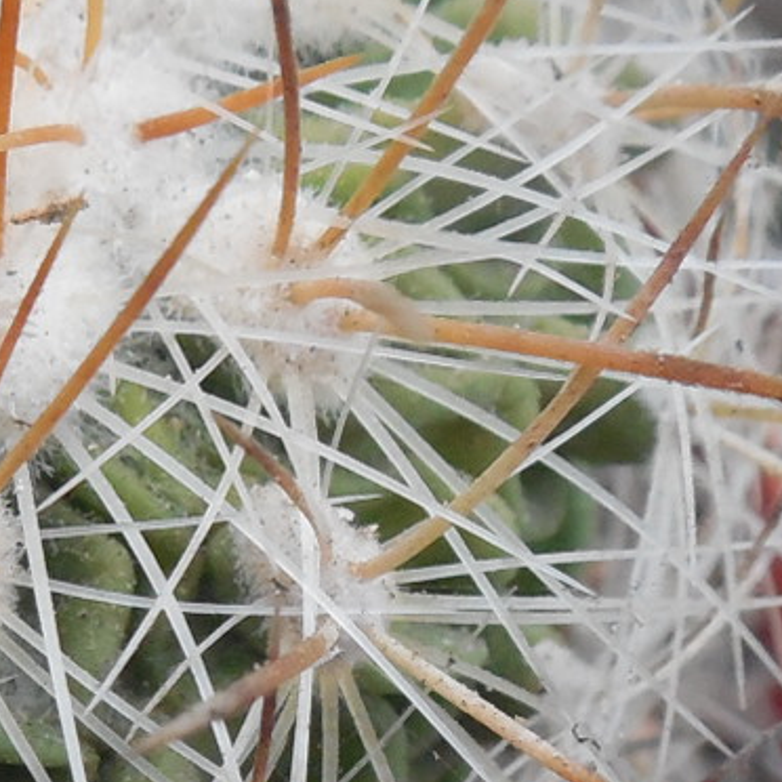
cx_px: 149
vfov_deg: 14.7
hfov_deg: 14.7
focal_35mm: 118
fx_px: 3016
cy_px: 578
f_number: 3.6
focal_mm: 5.6
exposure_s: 1/25
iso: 400
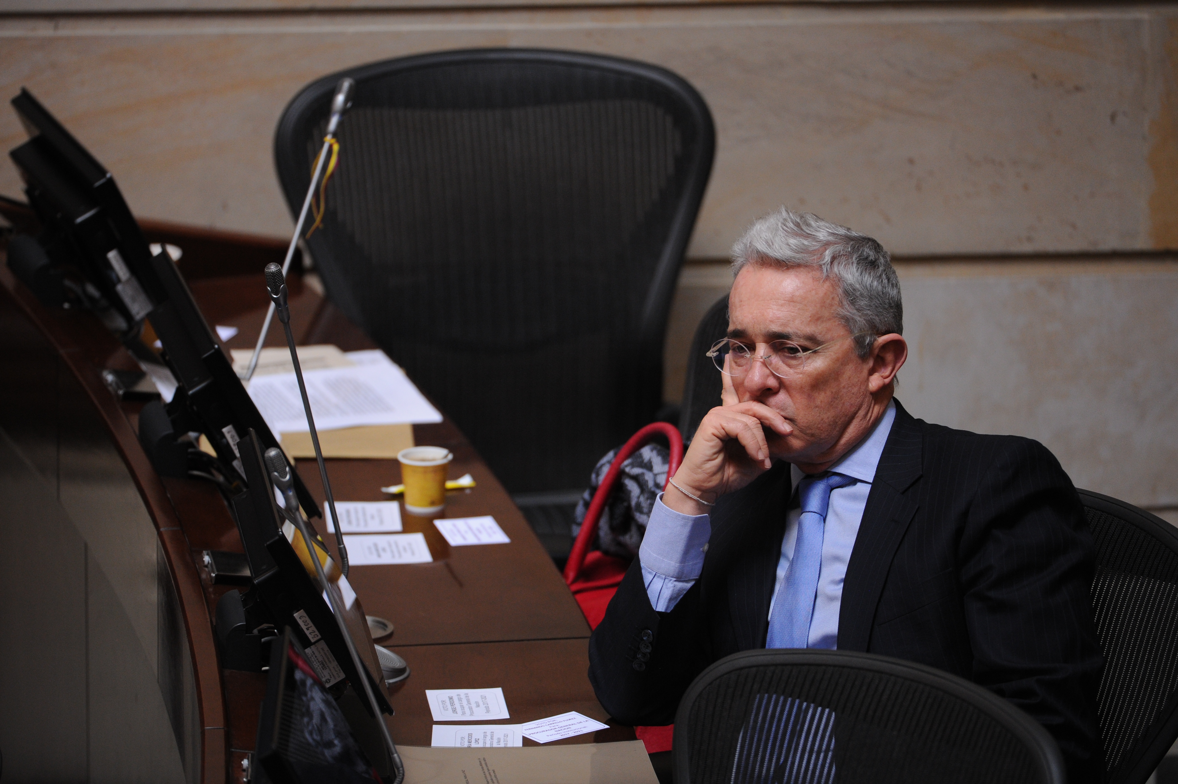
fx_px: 13080
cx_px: 589
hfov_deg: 5.2
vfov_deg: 3.4
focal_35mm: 400
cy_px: 392
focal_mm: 400
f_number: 4
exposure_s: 1/250
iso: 2000
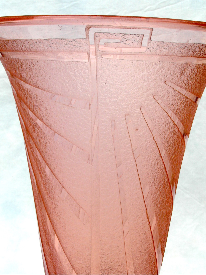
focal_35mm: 53
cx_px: 103
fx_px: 421
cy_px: 138
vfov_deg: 36.2
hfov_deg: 27.5
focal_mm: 8.7
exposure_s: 1/180
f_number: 6
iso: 80
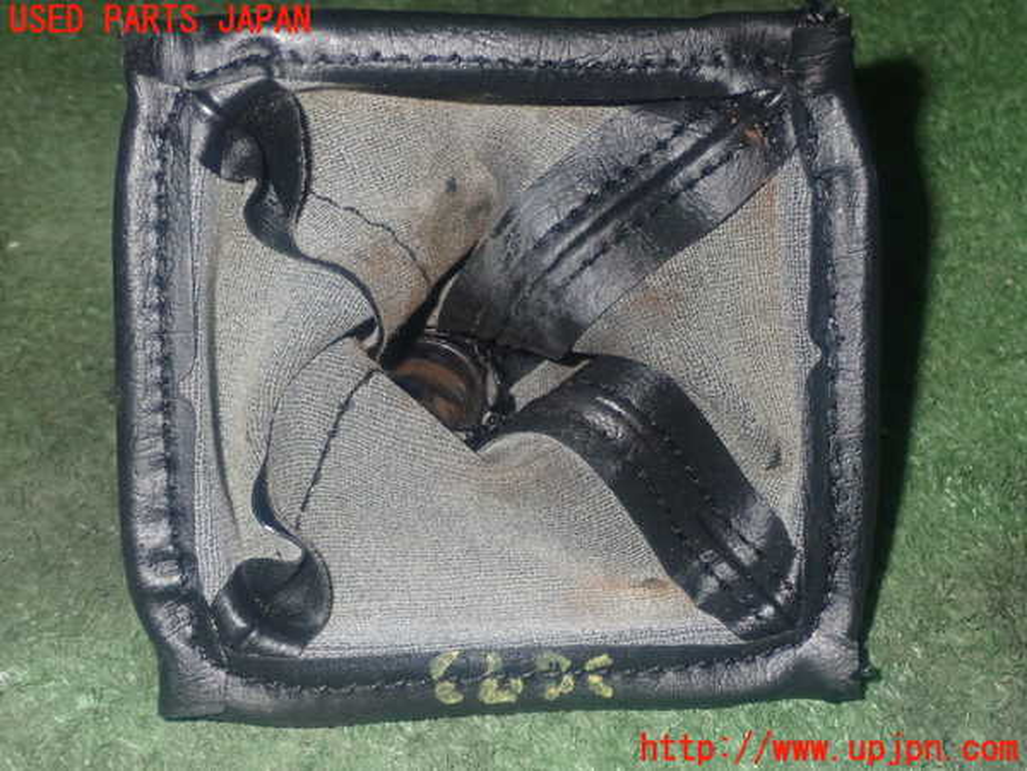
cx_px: 514
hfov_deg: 33.2
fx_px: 1721
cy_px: 386
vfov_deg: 25.2
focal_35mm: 58
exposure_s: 1/60
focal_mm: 10.35
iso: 800
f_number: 10
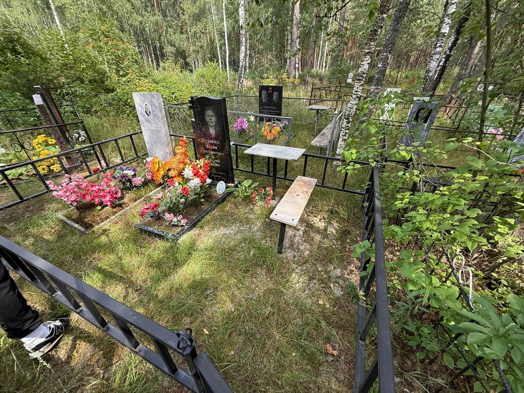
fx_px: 212
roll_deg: +2.2
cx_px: 262
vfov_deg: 85.7
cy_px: 196
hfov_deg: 102.1
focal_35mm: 14
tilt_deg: -30.2
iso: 50
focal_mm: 2.22
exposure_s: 1/346
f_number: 2.2
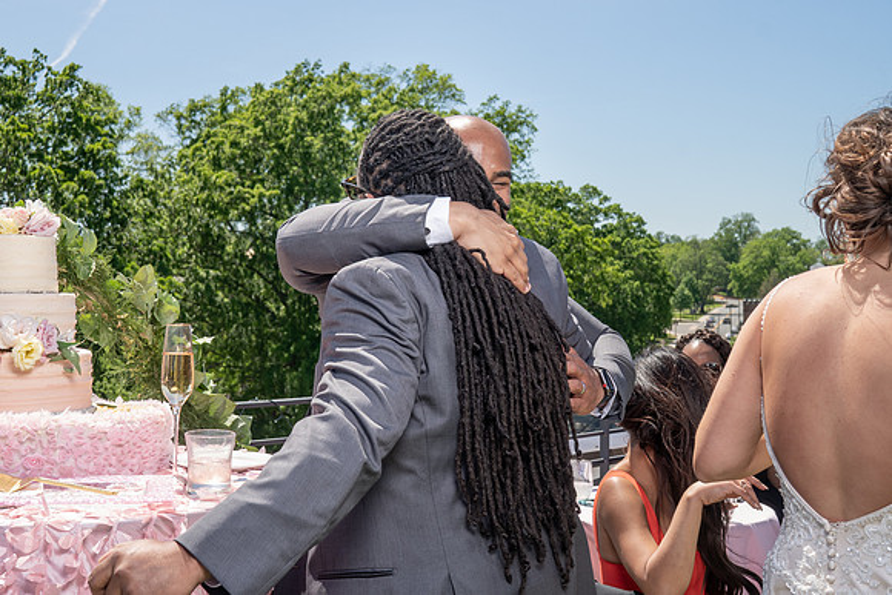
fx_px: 1191
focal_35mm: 48
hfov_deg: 40.8
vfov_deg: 27.8
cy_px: 188
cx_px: 350
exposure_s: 1/250
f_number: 7.1
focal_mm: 35
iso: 50
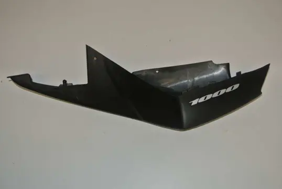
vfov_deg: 33.5
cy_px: 94
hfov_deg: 48.4
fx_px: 314
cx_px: 141
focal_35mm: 40
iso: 200
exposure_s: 1/60
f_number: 4.2
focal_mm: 15.1
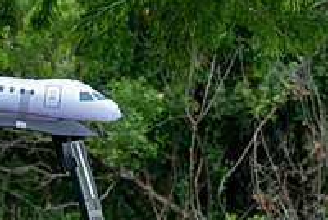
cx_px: 134
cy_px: 275
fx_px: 16652
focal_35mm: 1825
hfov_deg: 1.1
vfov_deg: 0.8
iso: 1400
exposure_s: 1/2000
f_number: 5.6
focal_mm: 420
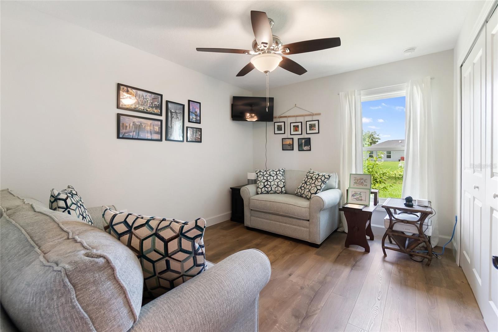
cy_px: 166
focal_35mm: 15
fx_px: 208
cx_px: 249
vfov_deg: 77.3
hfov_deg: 100.4
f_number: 4
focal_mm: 10
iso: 640
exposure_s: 1/30
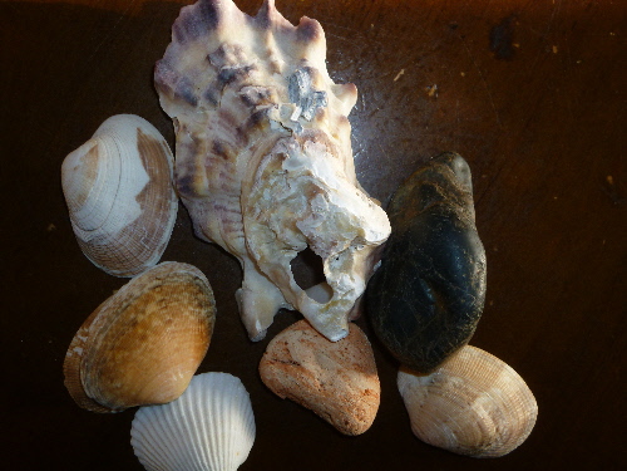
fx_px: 797
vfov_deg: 32.9
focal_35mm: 44
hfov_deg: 42.9
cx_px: 314
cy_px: 236
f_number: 3.3
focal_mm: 7.9
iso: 100
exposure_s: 1/60
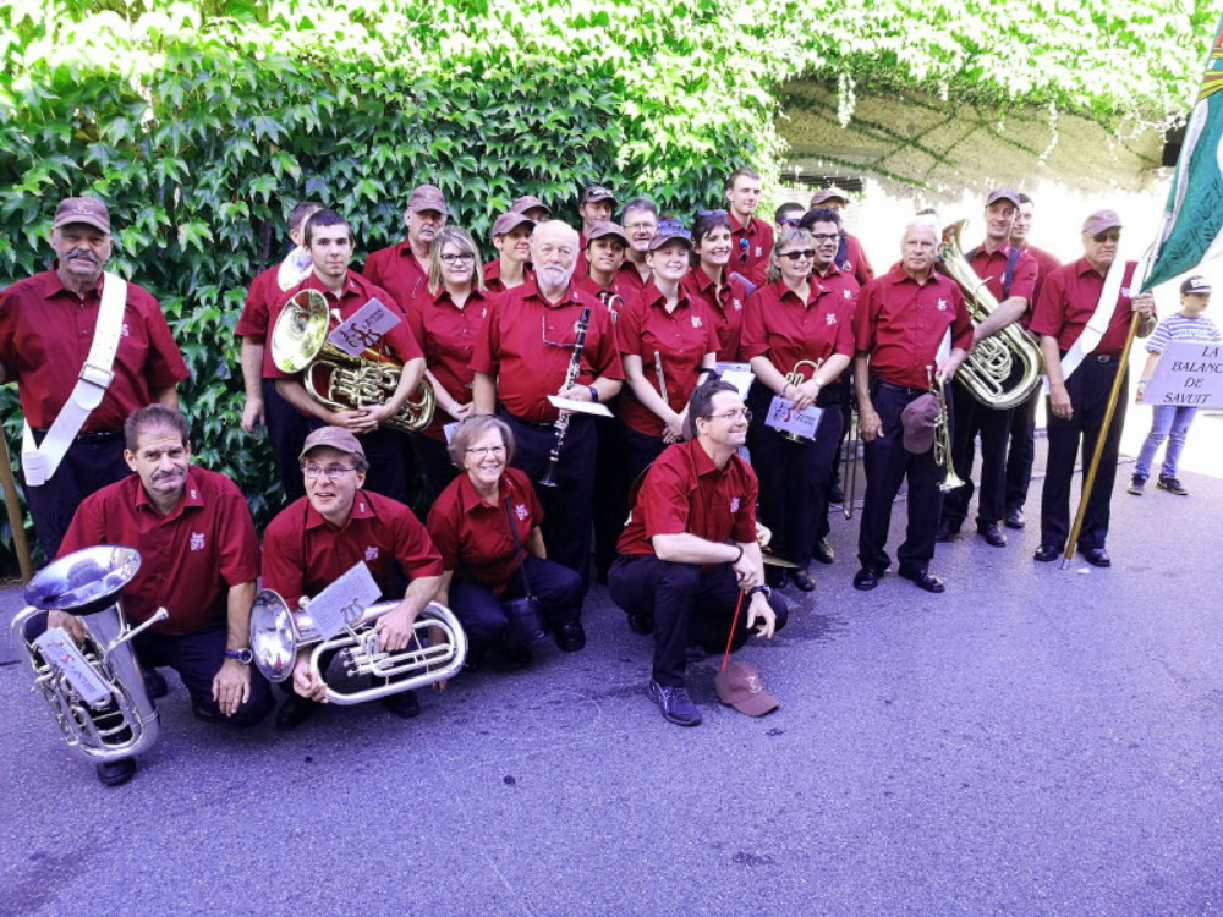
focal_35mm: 27
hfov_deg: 65.3
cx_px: 612
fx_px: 954
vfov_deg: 51.4
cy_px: 458
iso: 64
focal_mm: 4.5
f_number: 2.2
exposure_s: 1/60
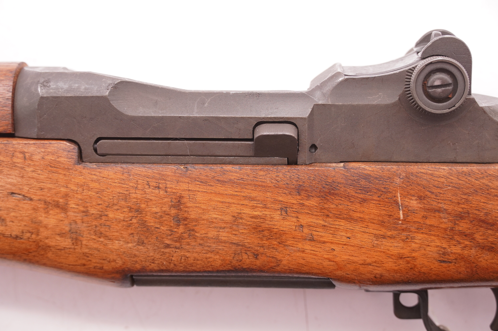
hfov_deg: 27.5
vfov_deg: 18.5
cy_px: 166
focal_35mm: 74
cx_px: 249
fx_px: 1016
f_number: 5.6
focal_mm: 49
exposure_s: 1/125
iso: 800
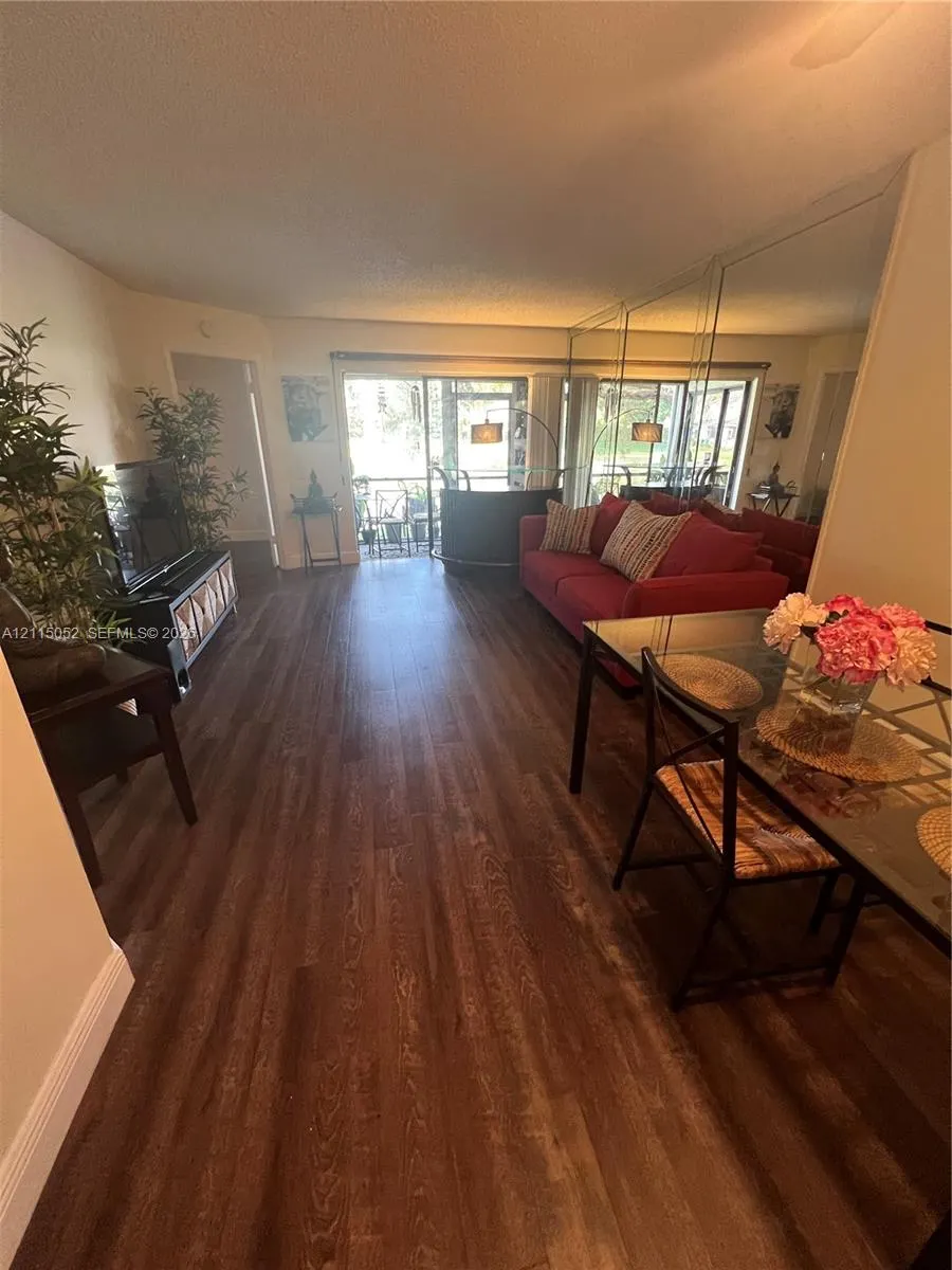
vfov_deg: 106.2
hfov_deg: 89.9
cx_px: 476
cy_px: 635
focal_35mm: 13
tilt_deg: -21.3
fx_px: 477
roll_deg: +0.0
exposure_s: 1/60
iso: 400
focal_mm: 1.57
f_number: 1.8
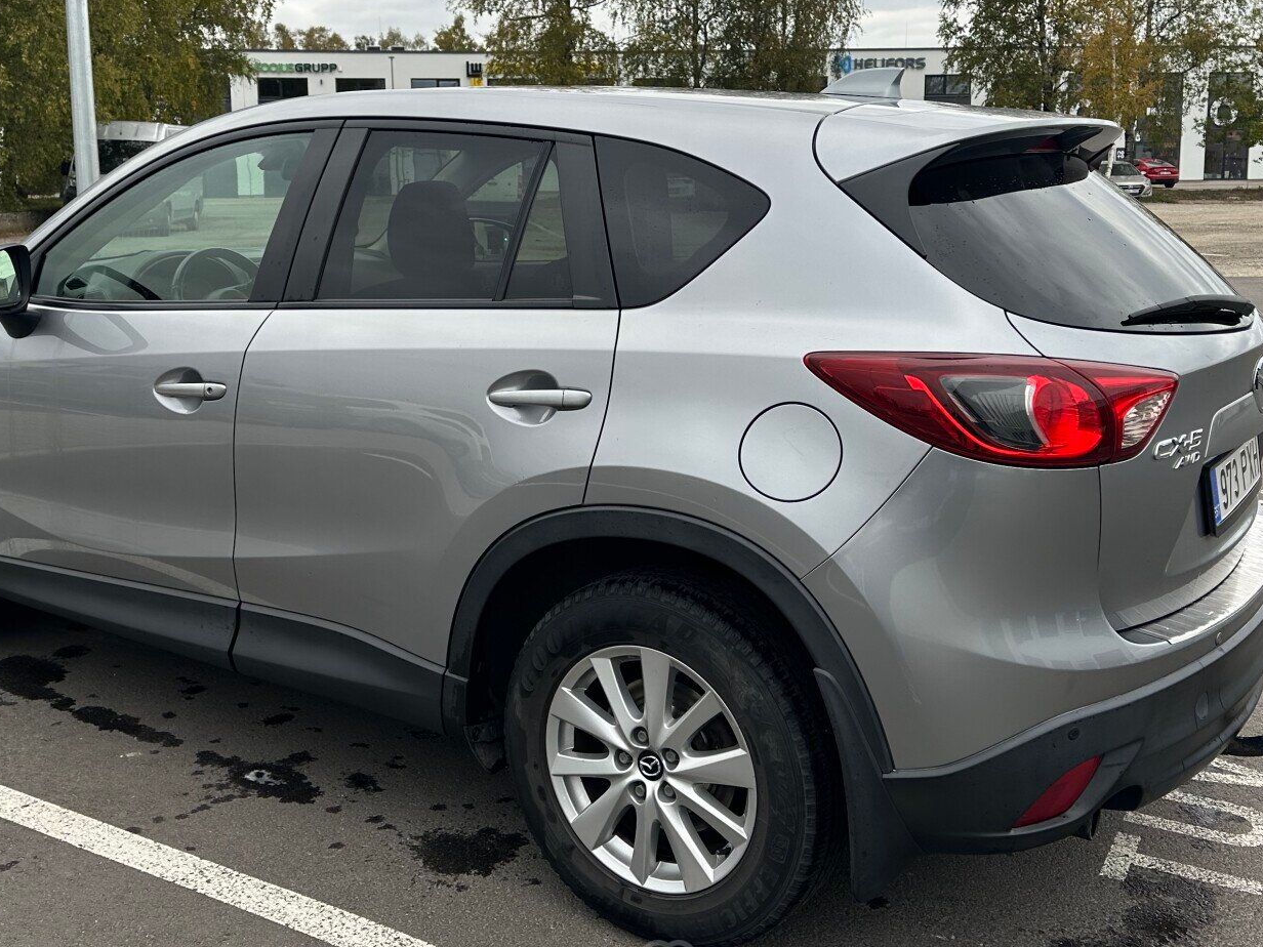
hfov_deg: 48.9
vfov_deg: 37.6
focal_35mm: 38
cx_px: 593
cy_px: 385
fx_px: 1386
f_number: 1.78
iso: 80
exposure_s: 1/435
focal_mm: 6.86
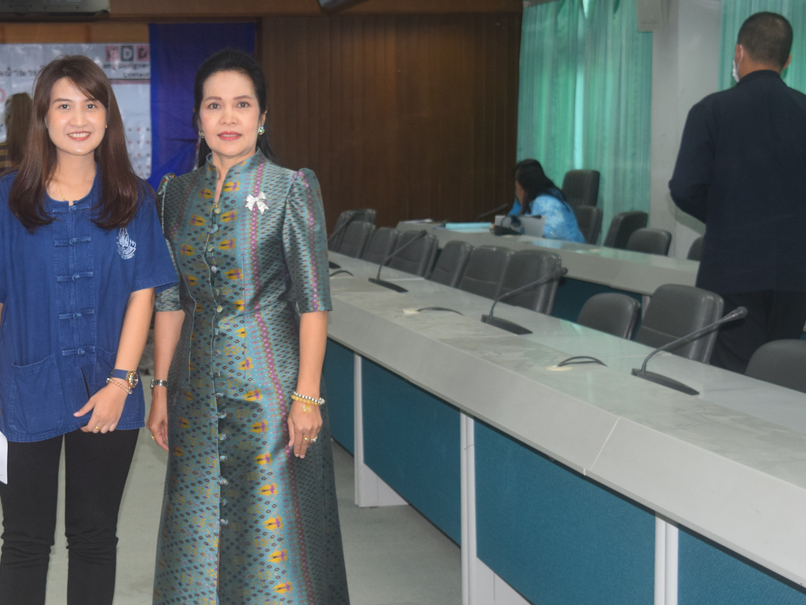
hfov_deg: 24.7
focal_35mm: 78
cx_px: 193
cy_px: 355
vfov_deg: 18.9
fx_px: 1816
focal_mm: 34
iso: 800
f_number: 5
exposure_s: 1/100
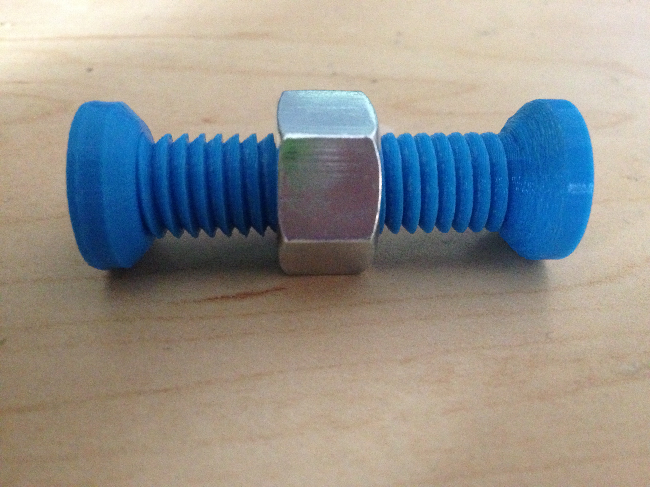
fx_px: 620
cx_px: 325
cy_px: 244
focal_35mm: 33
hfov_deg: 55.4
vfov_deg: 42.9
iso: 800
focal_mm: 4.12
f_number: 2.4
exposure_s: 1/15
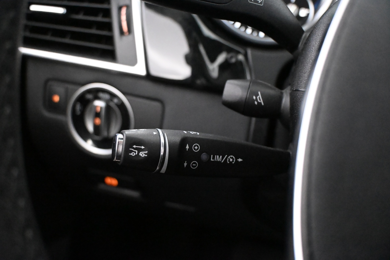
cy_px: 130
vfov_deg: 39.1
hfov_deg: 56.1
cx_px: 195
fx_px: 366
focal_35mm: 34
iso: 12800
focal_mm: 22.5
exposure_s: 1/40
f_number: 4
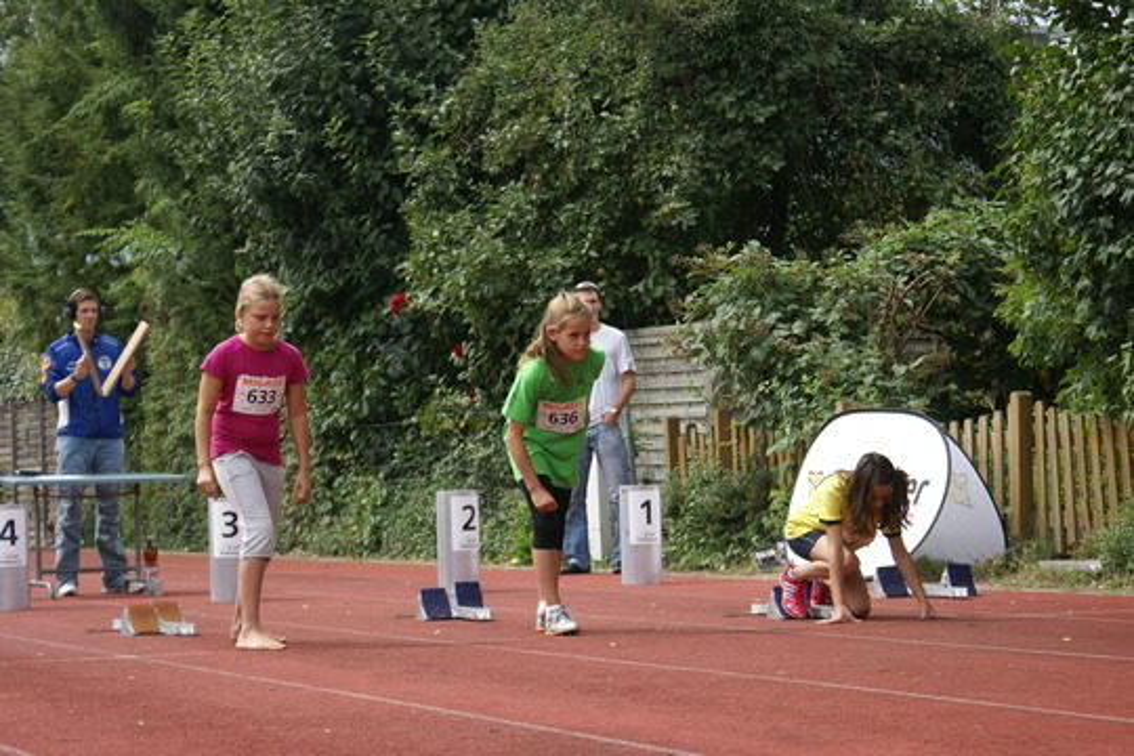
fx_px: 3307
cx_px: 567
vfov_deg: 13.0
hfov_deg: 19.5
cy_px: 378
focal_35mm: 105
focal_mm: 70
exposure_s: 1/250
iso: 100
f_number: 5.6
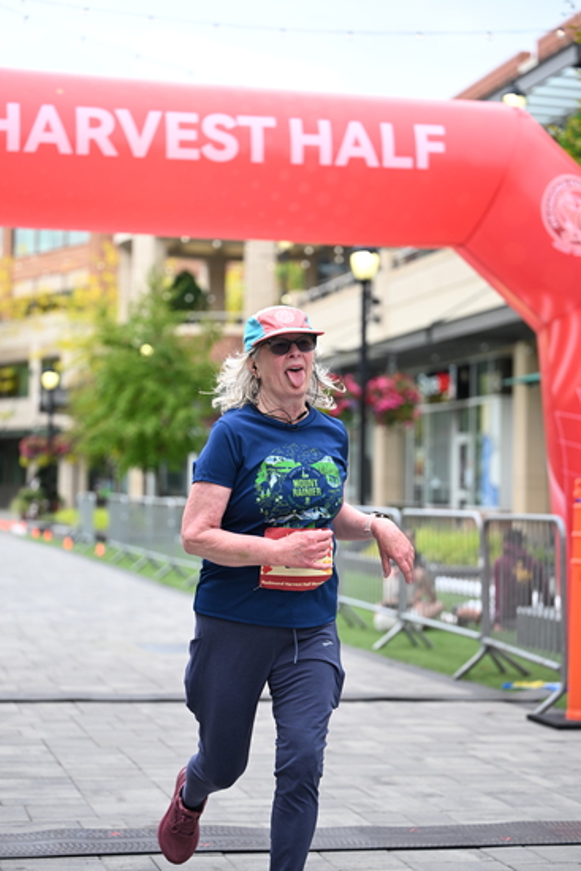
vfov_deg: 27.7
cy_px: 436
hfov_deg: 18.7
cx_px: 290
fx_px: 1766
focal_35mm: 73
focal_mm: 73
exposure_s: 1/1250
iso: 640
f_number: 2.8
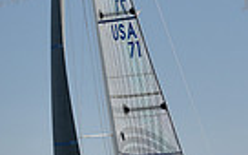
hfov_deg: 6.9
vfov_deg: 4.3
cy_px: 84
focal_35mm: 305
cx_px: 145
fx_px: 2061
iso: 250
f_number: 2.8
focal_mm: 70
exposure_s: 1/1600
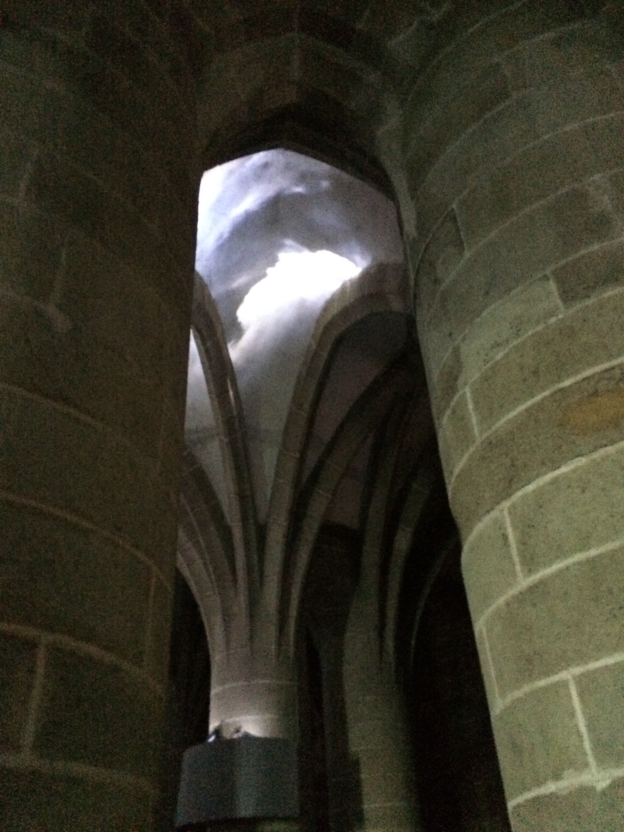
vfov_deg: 61.7
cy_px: 416
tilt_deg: +24.1
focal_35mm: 29
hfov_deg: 48.2
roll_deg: -2.2
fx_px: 697
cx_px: 312
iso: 1000
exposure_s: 1/15
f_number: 2.2
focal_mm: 4.15
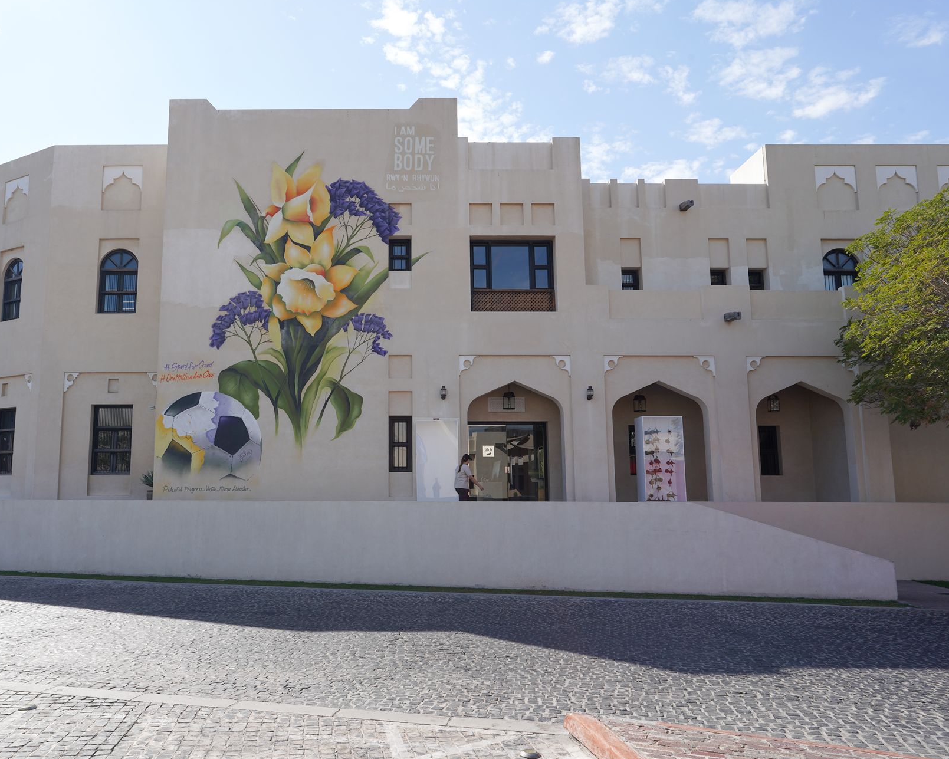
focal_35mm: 28
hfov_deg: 61.6
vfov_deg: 51.5
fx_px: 786
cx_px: 375
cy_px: 376
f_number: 14
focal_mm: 24
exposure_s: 1/100
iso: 100
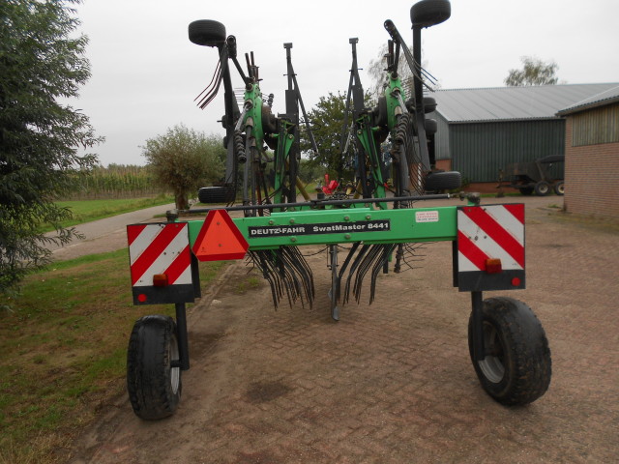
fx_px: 465
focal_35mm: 26
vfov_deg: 53.1
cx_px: 310
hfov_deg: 67.3
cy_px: 232
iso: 80
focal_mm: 4.6
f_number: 3.2
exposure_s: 1/320
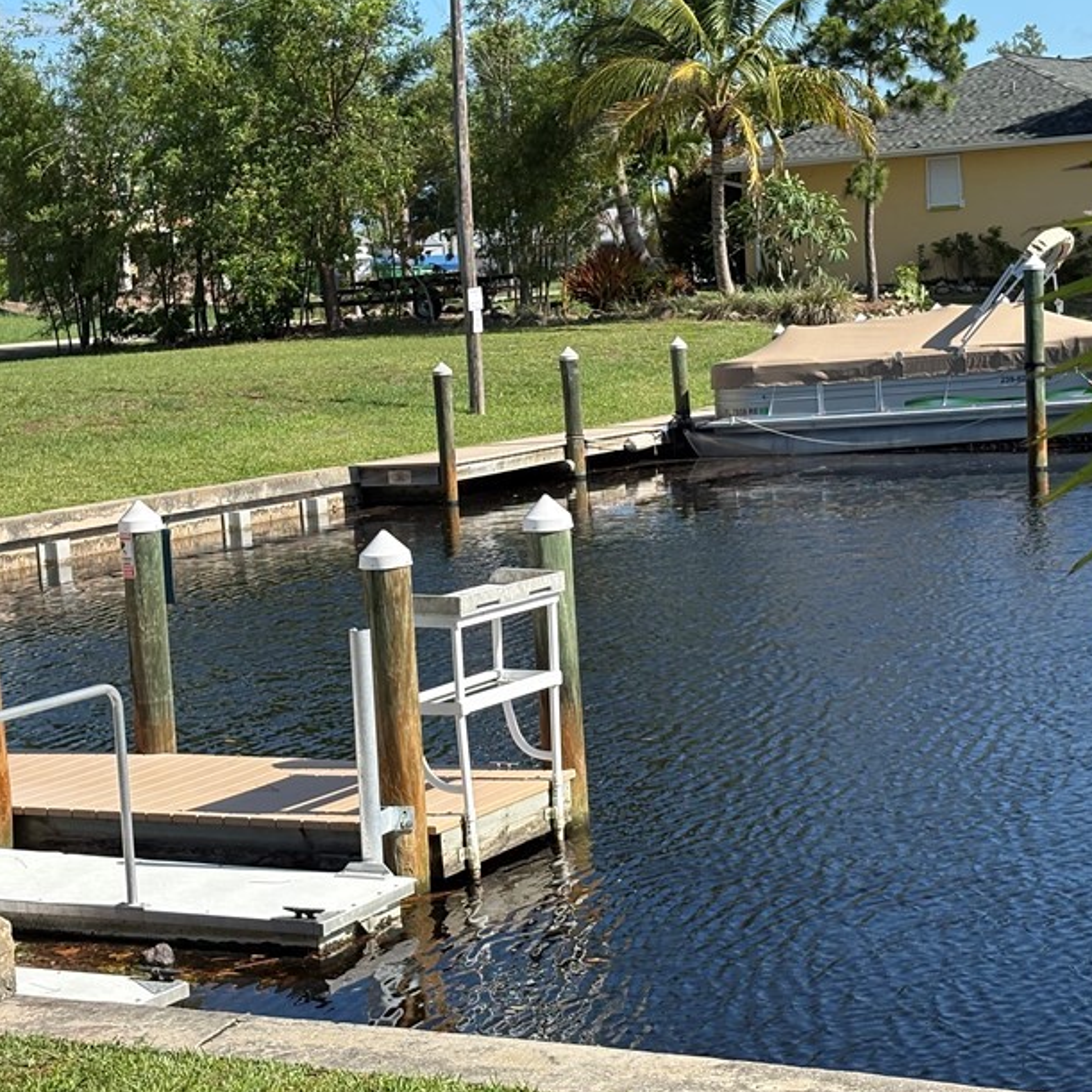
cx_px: 568
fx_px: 2748
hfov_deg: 22.5
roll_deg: +4.0
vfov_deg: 22.5
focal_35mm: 77
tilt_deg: -5.4
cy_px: 586
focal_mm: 5.96
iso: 50
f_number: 1.6
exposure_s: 1/3125
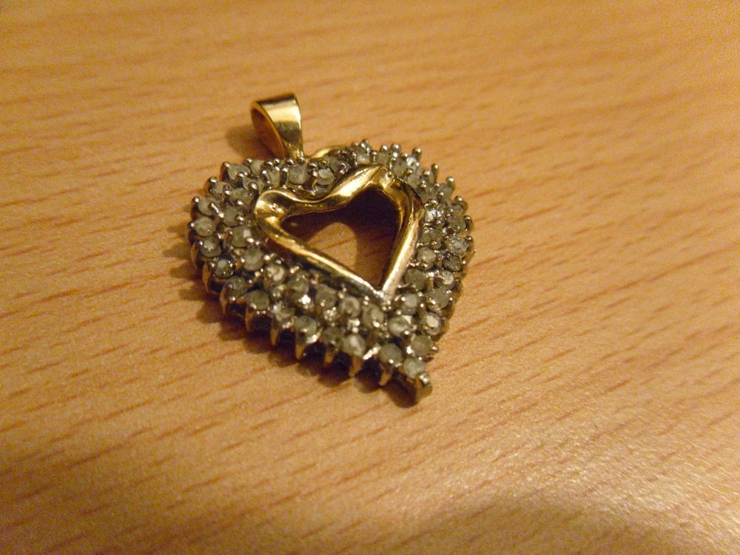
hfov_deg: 52.6
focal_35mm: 35
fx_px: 748
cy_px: 278
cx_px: 370
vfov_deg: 40.7
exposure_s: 1/17
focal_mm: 6.3
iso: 800
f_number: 3.5
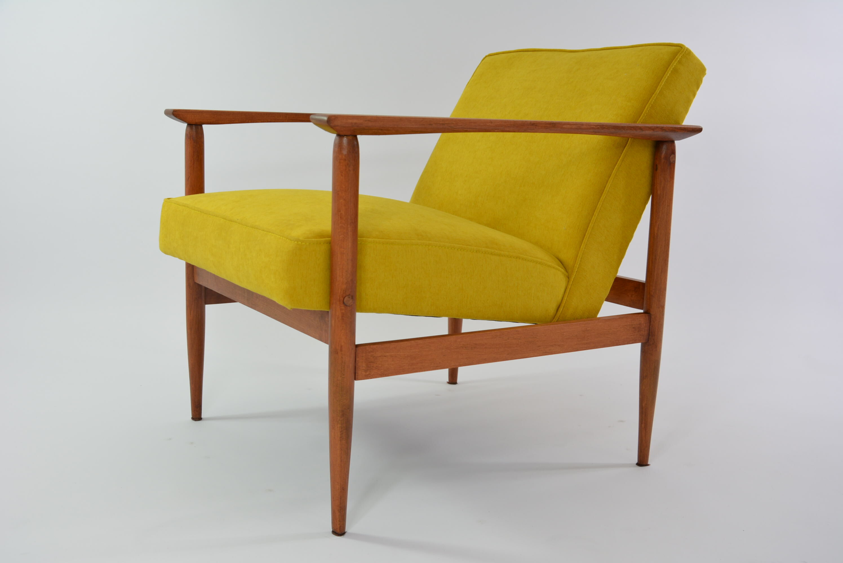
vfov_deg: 34.3
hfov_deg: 49.5
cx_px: 422
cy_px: 282
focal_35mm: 39
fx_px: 914
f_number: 6.3
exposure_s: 1/60
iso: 400
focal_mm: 26
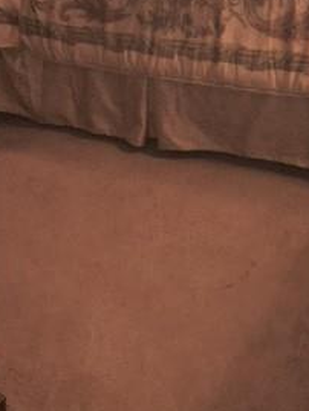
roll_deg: +4.8
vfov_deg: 26.1
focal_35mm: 69
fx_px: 821
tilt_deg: -14.2
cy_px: -35
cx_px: 153
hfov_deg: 21.3
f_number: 2.2
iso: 50
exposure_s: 1/30
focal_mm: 4.15
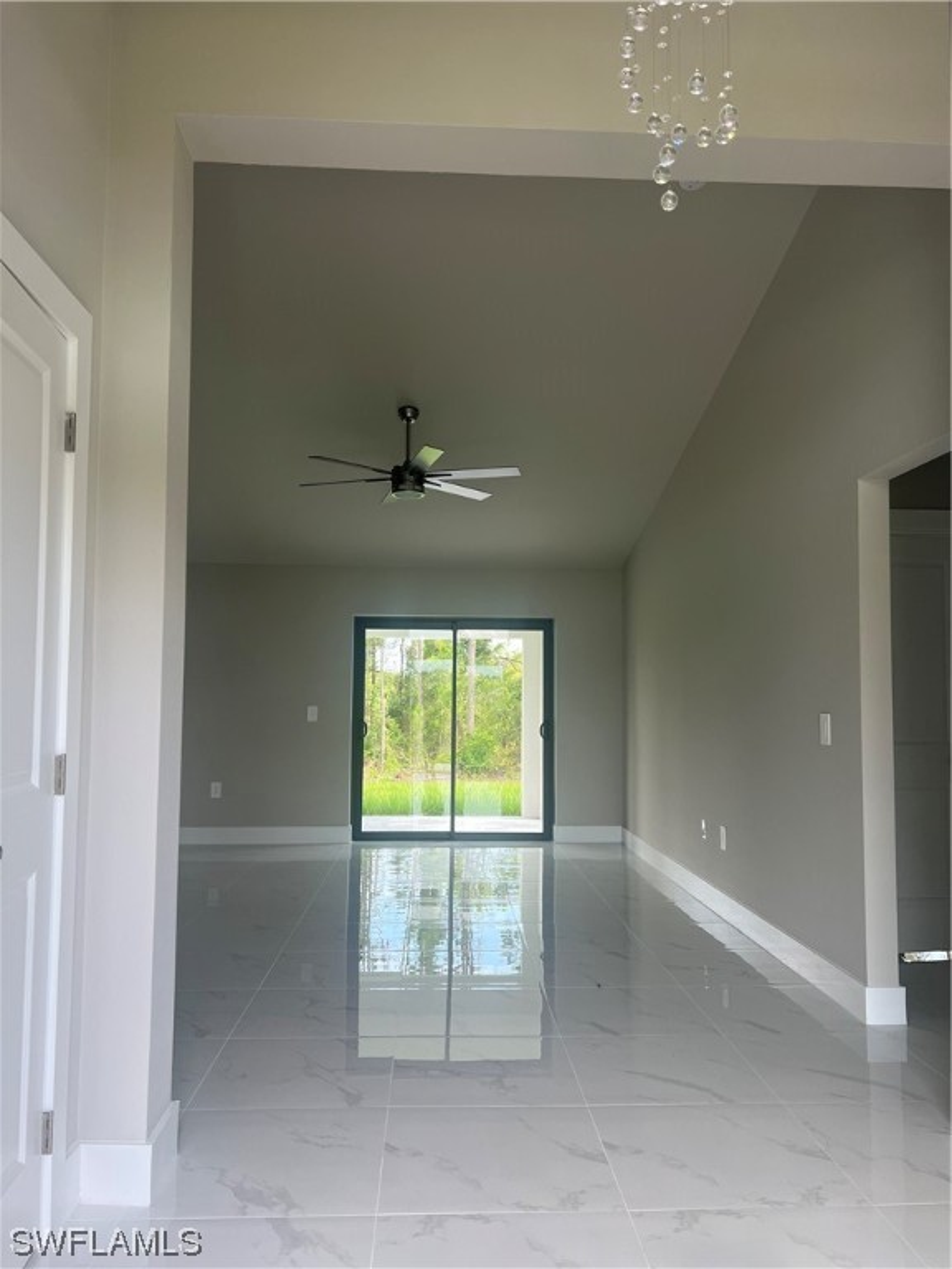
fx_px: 953
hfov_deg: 53.1
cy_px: 634
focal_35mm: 26
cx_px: 476
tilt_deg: +5.0
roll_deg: +0.0
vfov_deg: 67.3
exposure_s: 1/262
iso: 40
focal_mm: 5.7
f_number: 1.5
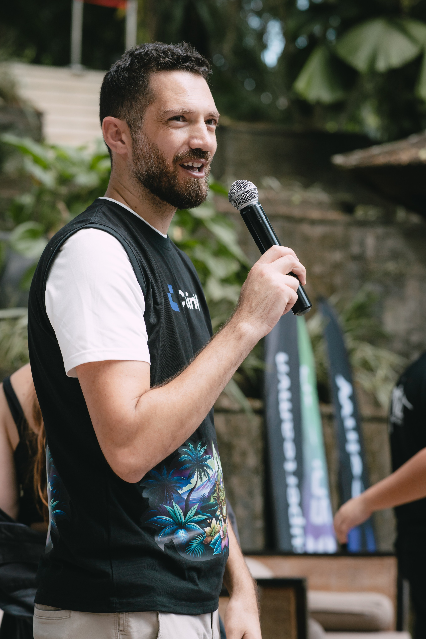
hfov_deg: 16.1
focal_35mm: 85
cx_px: 213
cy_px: 320
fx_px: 1509
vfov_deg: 23.9
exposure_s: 1/640
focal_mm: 85
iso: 500
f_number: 4.5
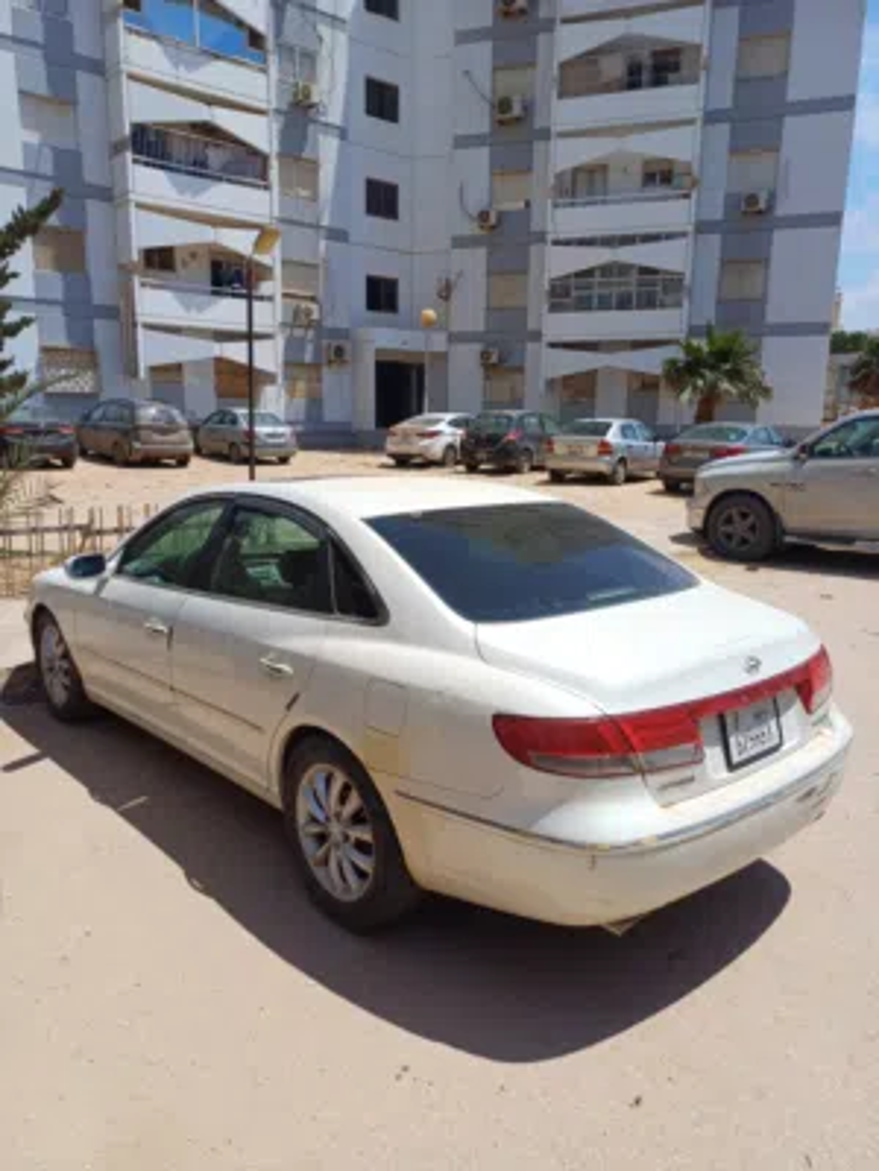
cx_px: 440
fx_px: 846
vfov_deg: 69.4
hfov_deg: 54.9
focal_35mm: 25
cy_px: 586
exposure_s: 1/2066
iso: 50
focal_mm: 4.65
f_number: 1.8
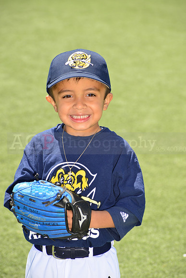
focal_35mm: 200
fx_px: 1549
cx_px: 93
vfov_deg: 10.3
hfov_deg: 6.9
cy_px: 139
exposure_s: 1/250
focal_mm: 200
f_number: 11
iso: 250
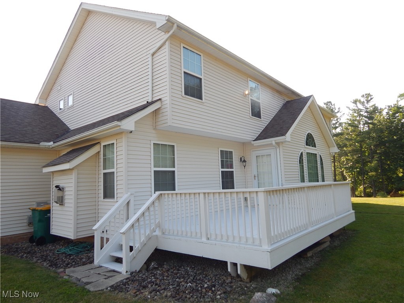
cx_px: 202
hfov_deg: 73.9
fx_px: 268
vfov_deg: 58.9
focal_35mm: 23
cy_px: 152
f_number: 3
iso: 125
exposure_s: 1/400
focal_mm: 4
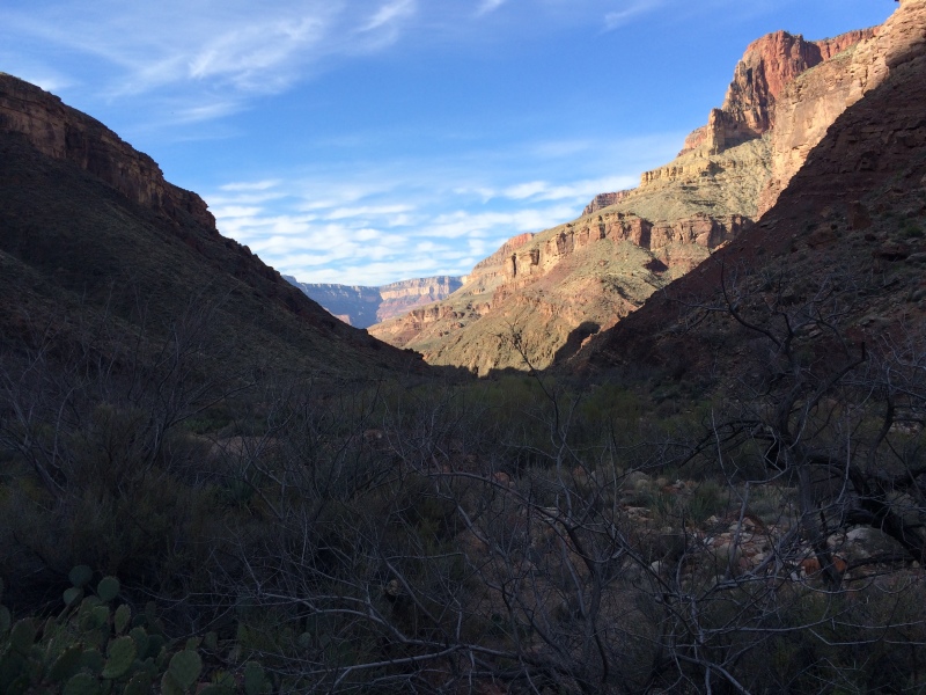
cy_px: 348
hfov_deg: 61.7
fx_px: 776
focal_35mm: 29
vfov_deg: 48.2
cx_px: 463
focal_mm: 4.15
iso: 32
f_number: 2.2
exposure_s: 1/1053
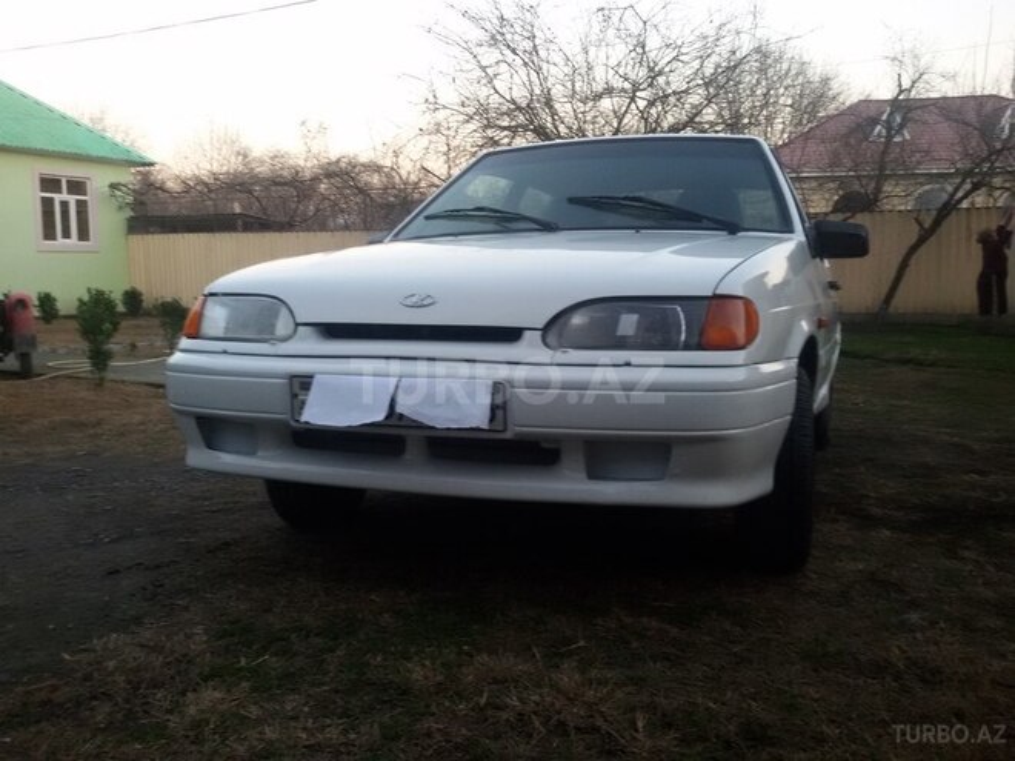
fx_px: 909
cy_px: 380
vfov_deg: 45.4
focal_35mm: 31
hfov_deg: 58.4
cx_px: 508
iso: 80
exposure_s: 1/33
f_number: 2.4
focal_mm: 2.93
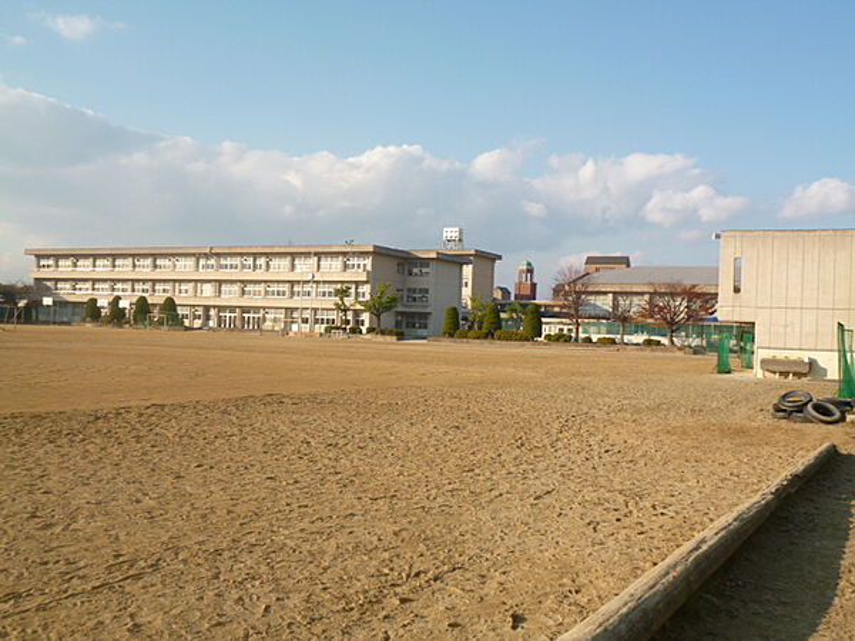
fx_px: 889
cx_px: 428
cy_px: 320
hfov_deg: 51.4
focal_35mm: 36
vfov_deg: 39.7
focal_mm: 6.4
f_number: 10
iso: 100
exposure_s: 1/80
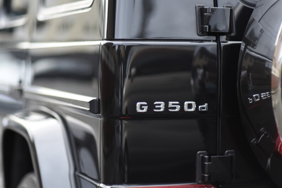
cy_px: 101
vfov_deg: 12.5
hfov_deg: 18.6
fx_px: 862
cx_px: 114
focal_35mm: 110
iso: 640
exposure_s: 1/250
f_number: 1.4
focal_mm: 85
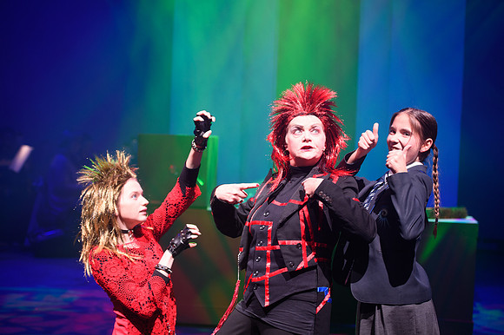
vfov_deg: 19.4
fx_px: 979
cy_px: 168
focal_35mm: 70
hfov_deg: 28.9
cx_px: 252
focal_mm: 70
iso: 800
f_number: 2.8
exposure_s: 1/125
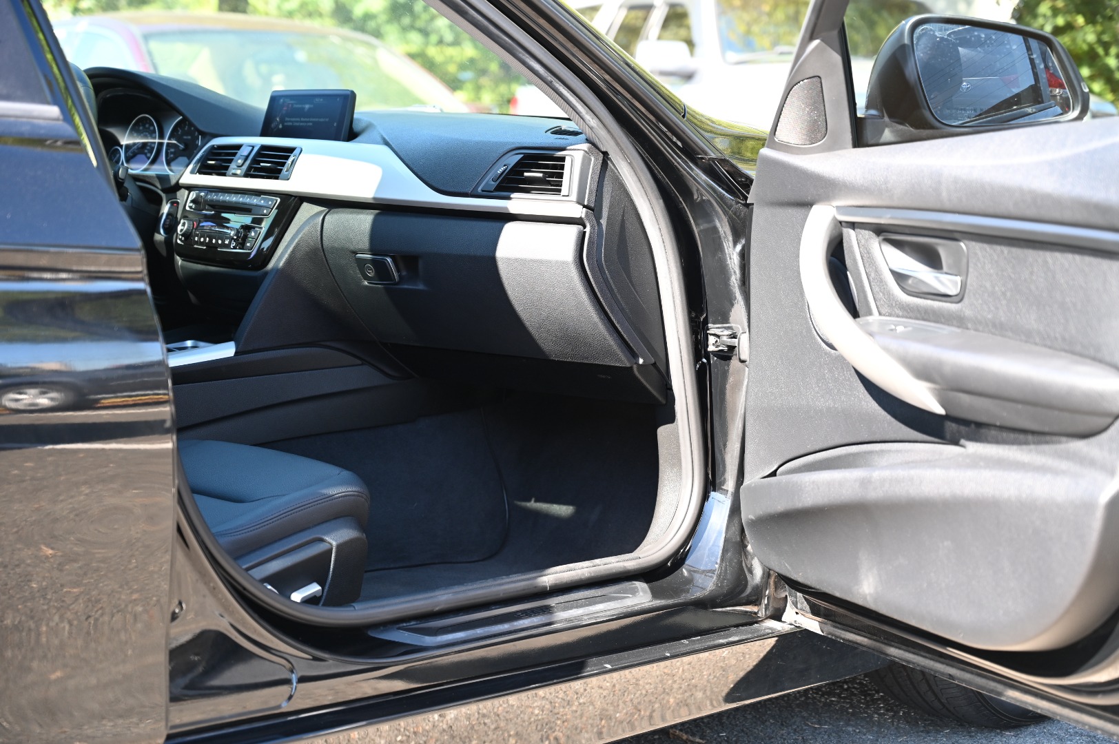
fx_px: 1863
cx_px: 560
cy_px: 372
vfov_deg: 22.6
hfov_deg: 33.4
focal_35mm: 60
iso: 400
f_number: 4
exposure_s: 1/160
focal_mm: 60
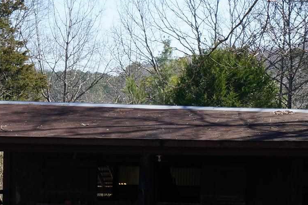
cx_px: 253
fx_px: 1247
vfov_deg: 9.3
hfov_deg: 14.0
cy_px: 203
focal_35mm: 146
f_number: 10
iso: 100
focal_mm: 30
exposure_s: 1/80
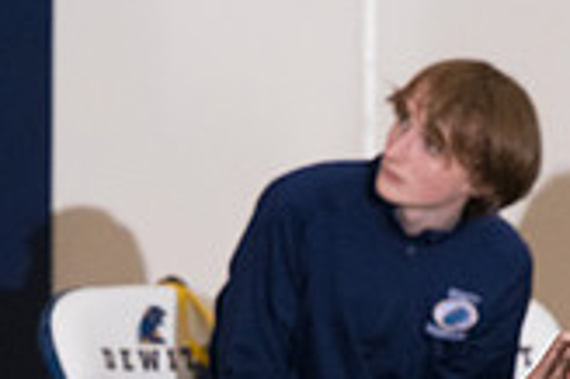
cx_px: 295
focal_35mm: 1030
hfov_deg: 2.0
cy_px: 664
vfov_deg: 1.3
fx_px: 16292
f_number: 5.6
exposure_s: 1/250
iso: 2000
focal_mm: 195
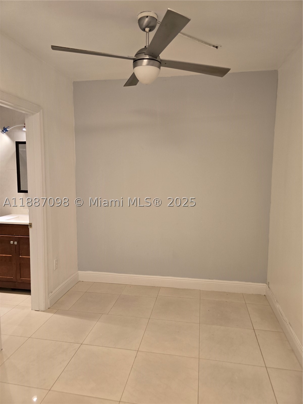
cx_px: 152
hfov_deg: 58.9
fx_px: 268
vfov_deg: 73.9
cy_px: 202
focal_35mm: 23
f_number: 1.7
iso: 160
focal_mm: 6.3
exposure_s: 1/120
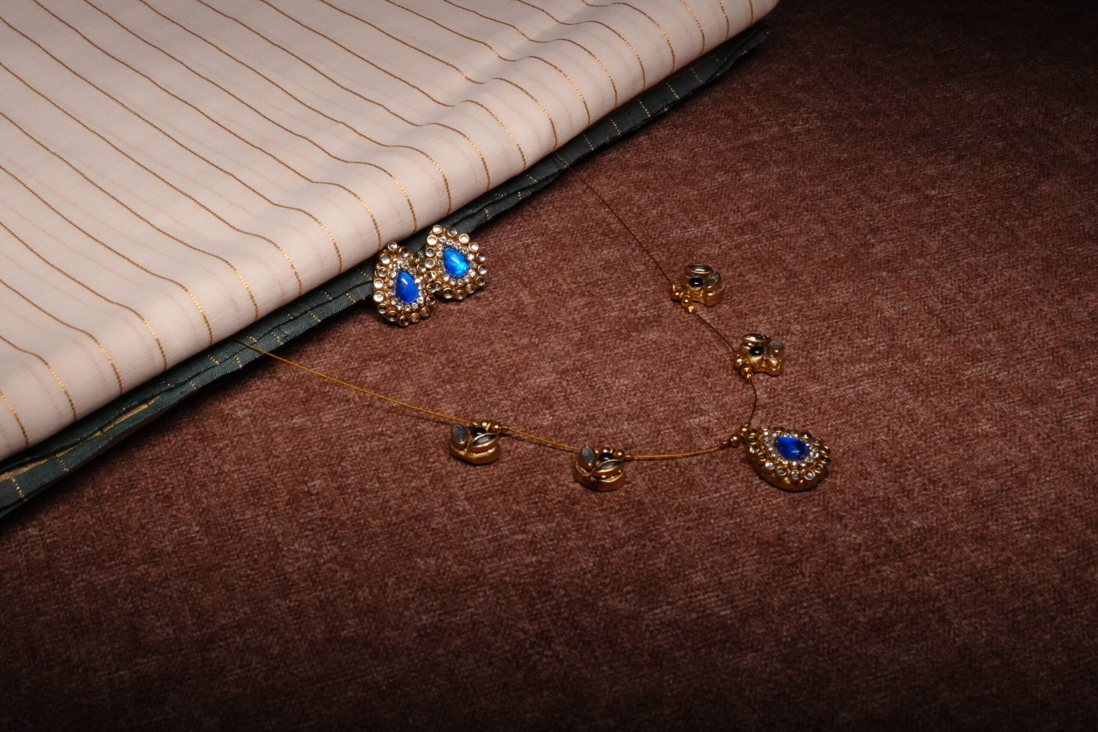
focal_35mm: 52
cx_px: 549
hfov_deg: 38.2
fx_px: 1586
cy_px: 366
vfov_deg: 26.0
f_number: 16
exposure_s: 1/100
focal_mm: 35
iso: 6400
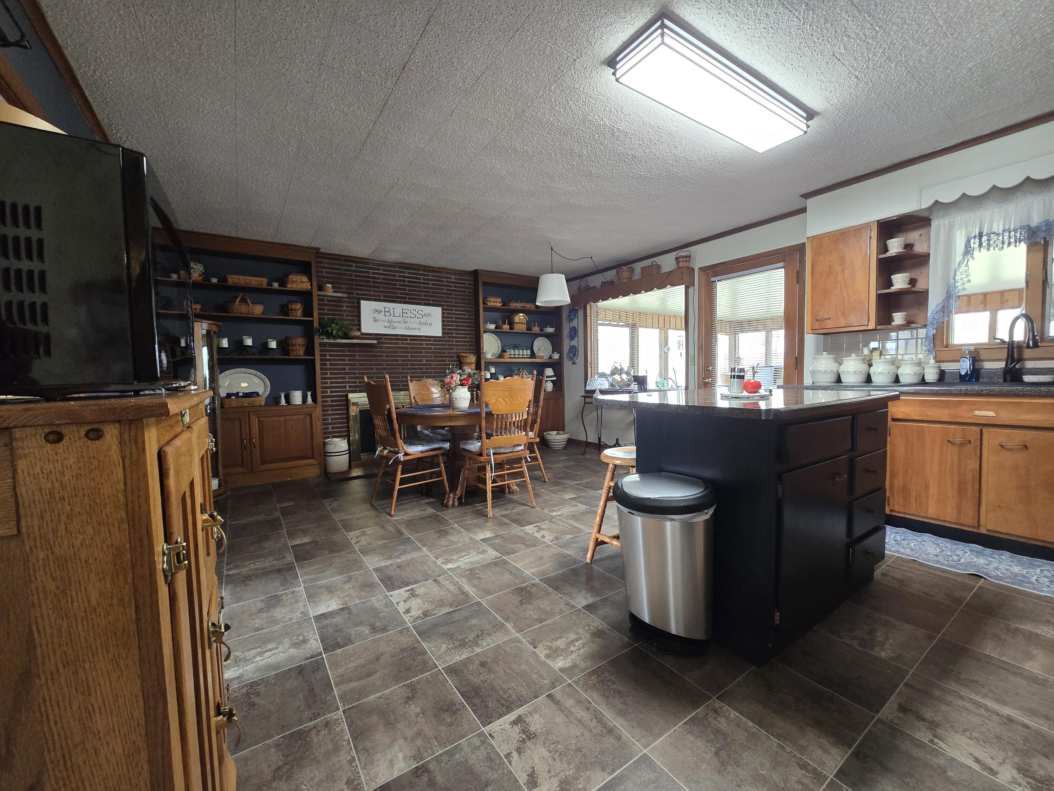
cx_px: 527
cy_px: 396
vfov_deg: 89.9
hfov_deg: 106.2
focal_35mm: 13
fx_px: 396
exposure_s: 1/60
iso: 500
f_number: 2.2
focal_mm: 2.2
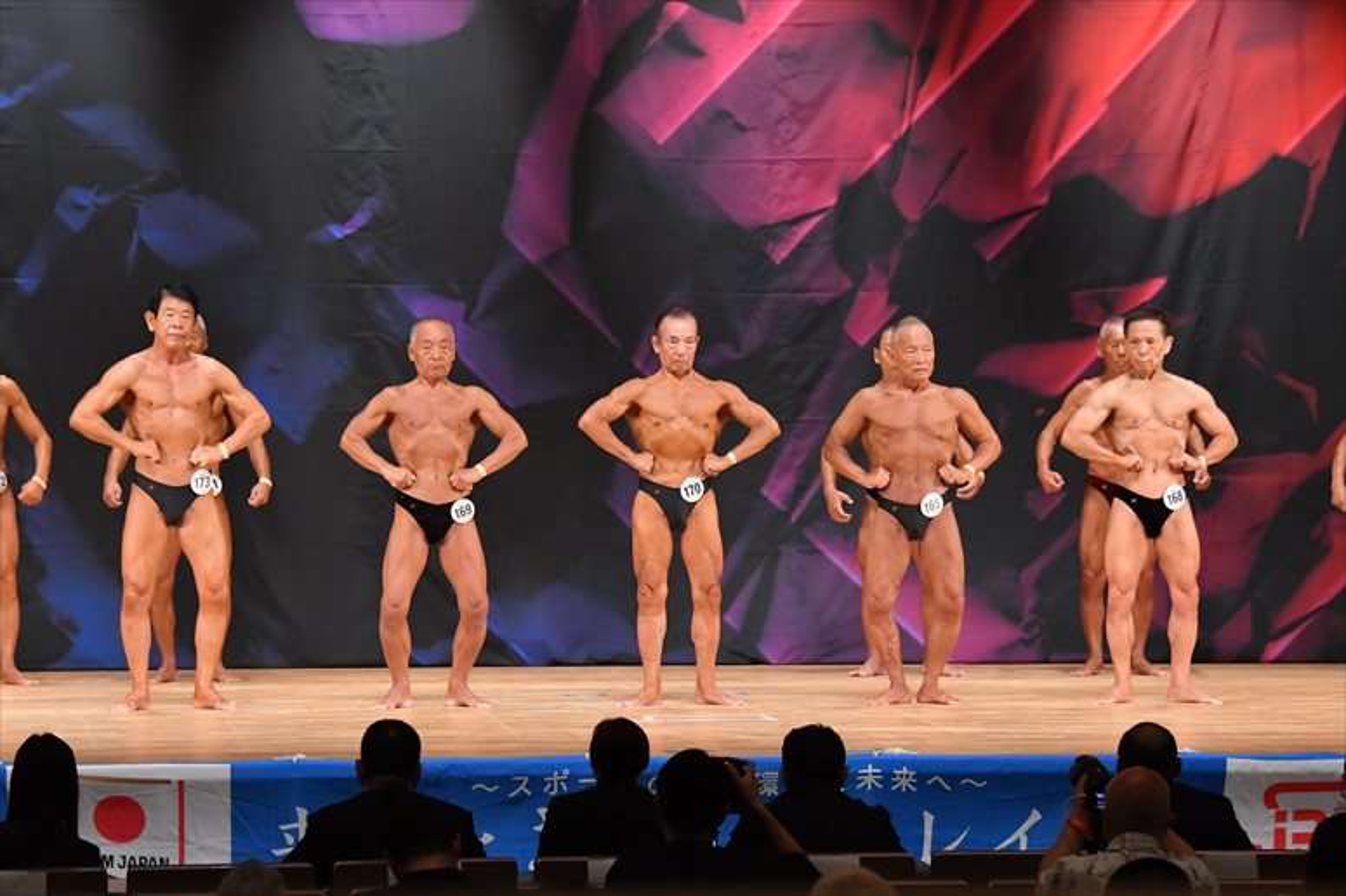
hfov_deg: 13.7
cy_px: 448
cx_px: 673
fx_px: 5606
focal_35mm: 150
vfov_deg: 9.1
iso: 5600
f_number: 5.6
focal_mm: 100
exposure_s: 1/400
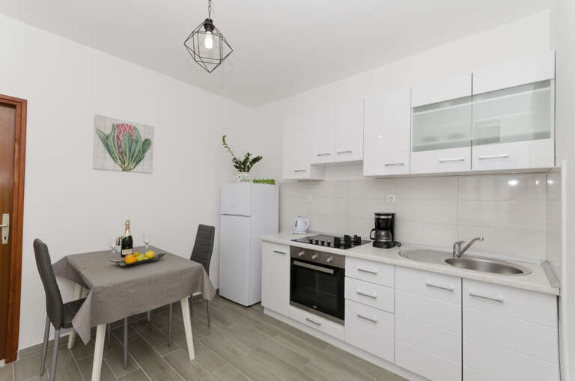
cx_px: 288
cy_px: 190
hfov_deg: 100.5
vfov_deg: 77.1
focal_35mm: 15
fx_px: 239
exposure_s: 1/200
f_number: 8
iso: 250
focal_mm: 10
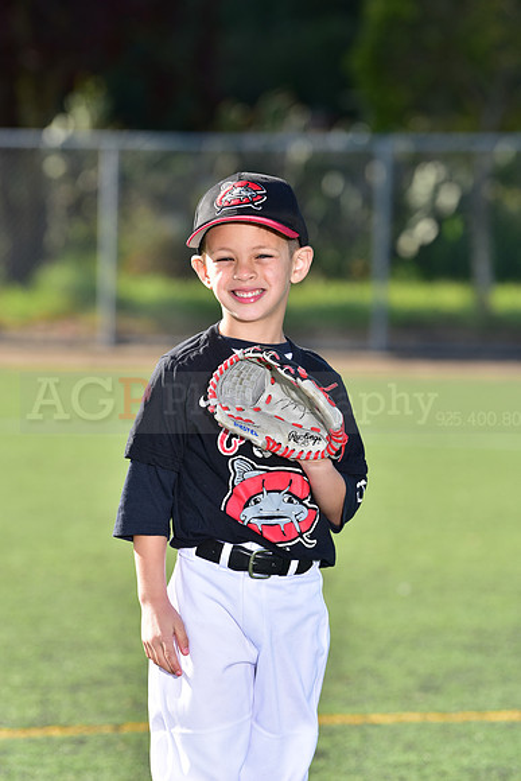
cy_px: 390
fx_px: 3688
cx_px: 260
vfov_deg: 12.1
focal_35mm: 170
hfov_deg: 8.1
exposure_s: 1/250
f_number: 5
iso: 80
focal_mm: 170
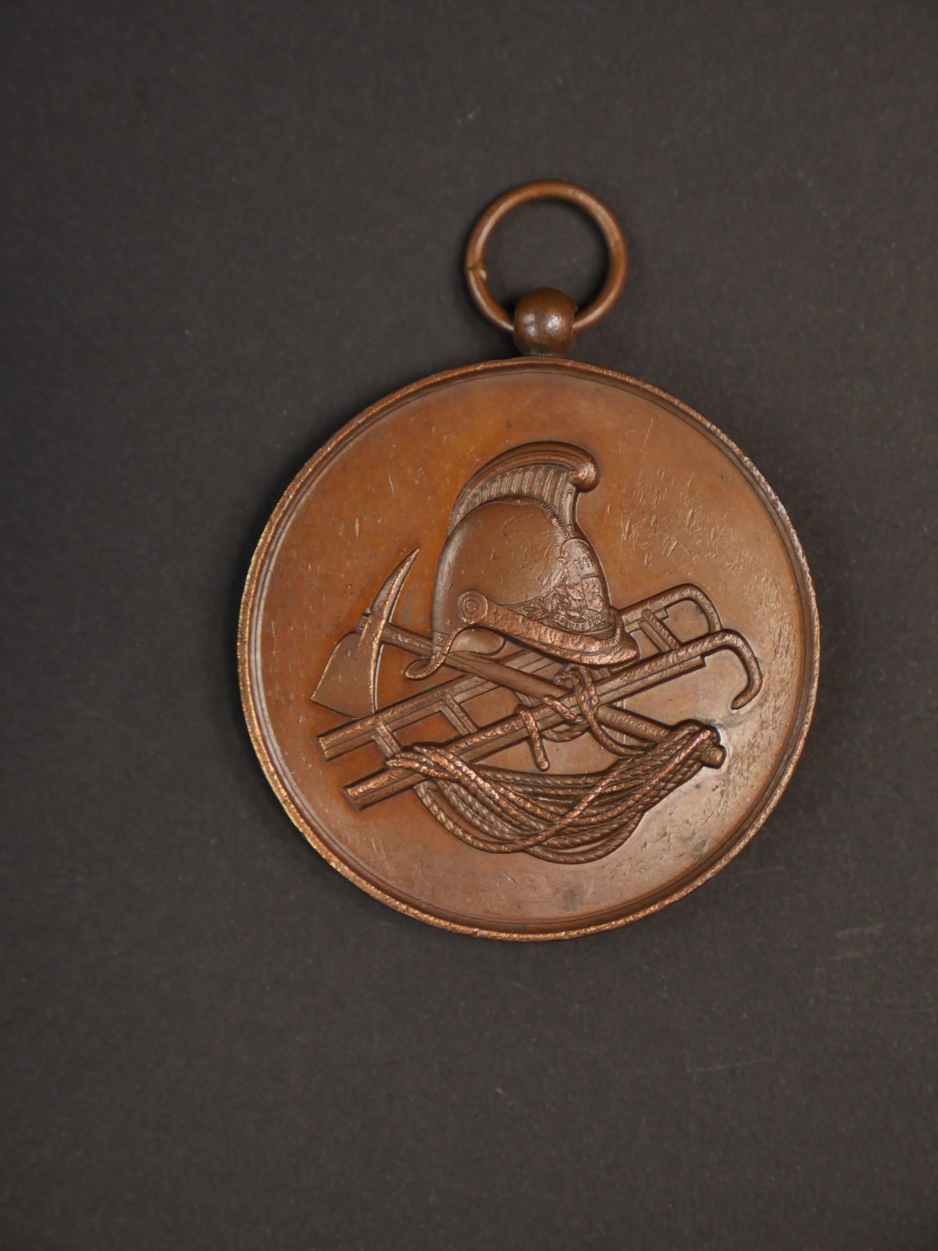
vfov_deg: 27.8
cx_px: 469
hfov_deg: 21.0
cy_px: 626
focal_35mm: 70
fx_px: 2529
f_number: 3.2
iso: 200
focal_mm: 35
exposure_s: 1/80
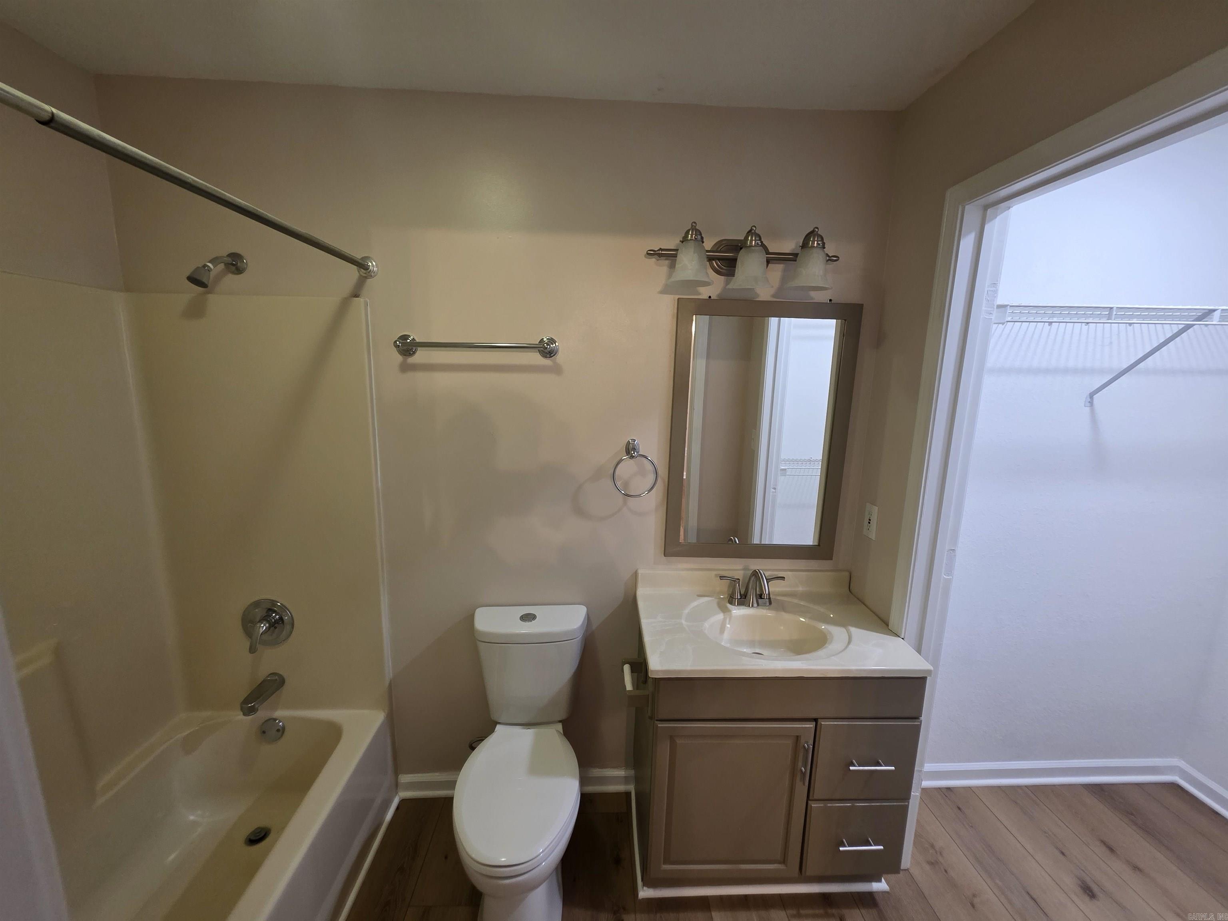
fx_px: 461
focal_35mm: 13
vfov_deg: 89.9
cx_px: 614
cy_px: 460
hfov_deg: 106.2
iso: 200
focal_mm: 2.2
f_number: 1.9
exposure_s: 1/60
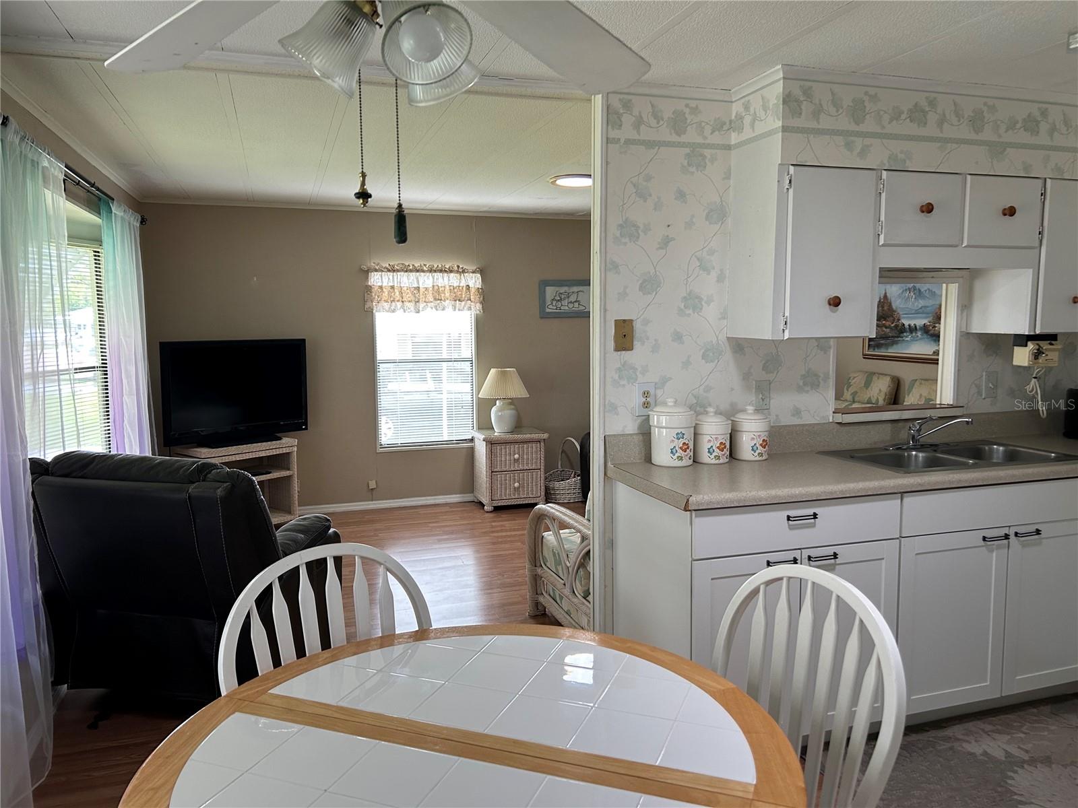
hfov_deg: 67.3
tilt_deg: -5.5
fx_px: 810
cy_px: 404
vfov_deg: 53.1
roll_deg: +0.9
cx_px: 539
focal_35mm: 26
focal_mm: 5.7
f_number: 1.5
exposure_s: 1/121
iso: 125
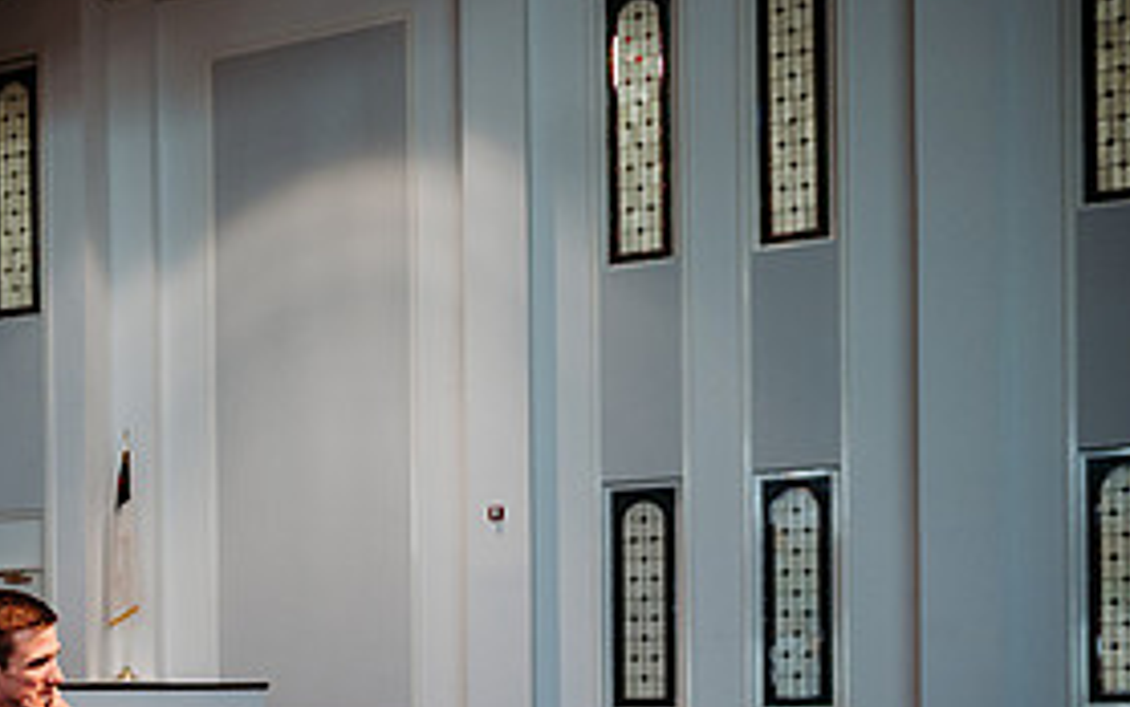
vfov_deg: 24.1
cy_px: 733
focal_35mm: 51
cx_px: 28
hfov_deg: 36.1
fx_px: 1571
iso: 640
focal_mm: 24
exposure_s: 1/160
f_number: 2.5
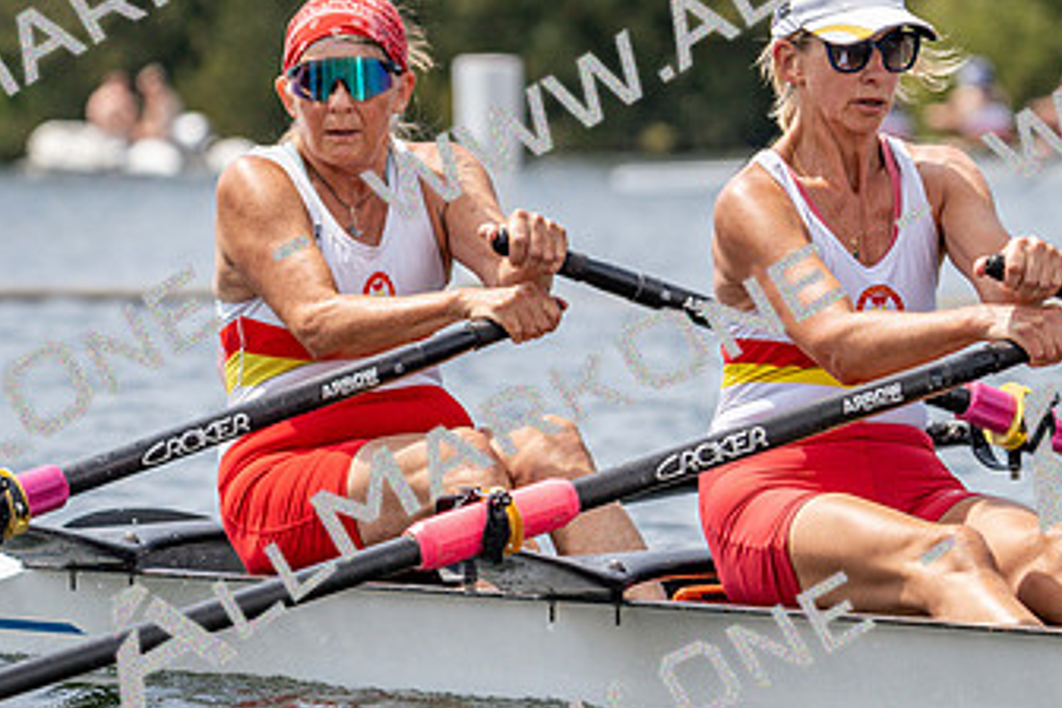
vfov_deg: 3.3
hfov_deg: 4.9
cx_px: 752
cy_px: 232
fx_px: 12389
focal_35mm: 420
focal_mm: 243
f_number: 5.6
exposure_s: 1/1600
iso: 250
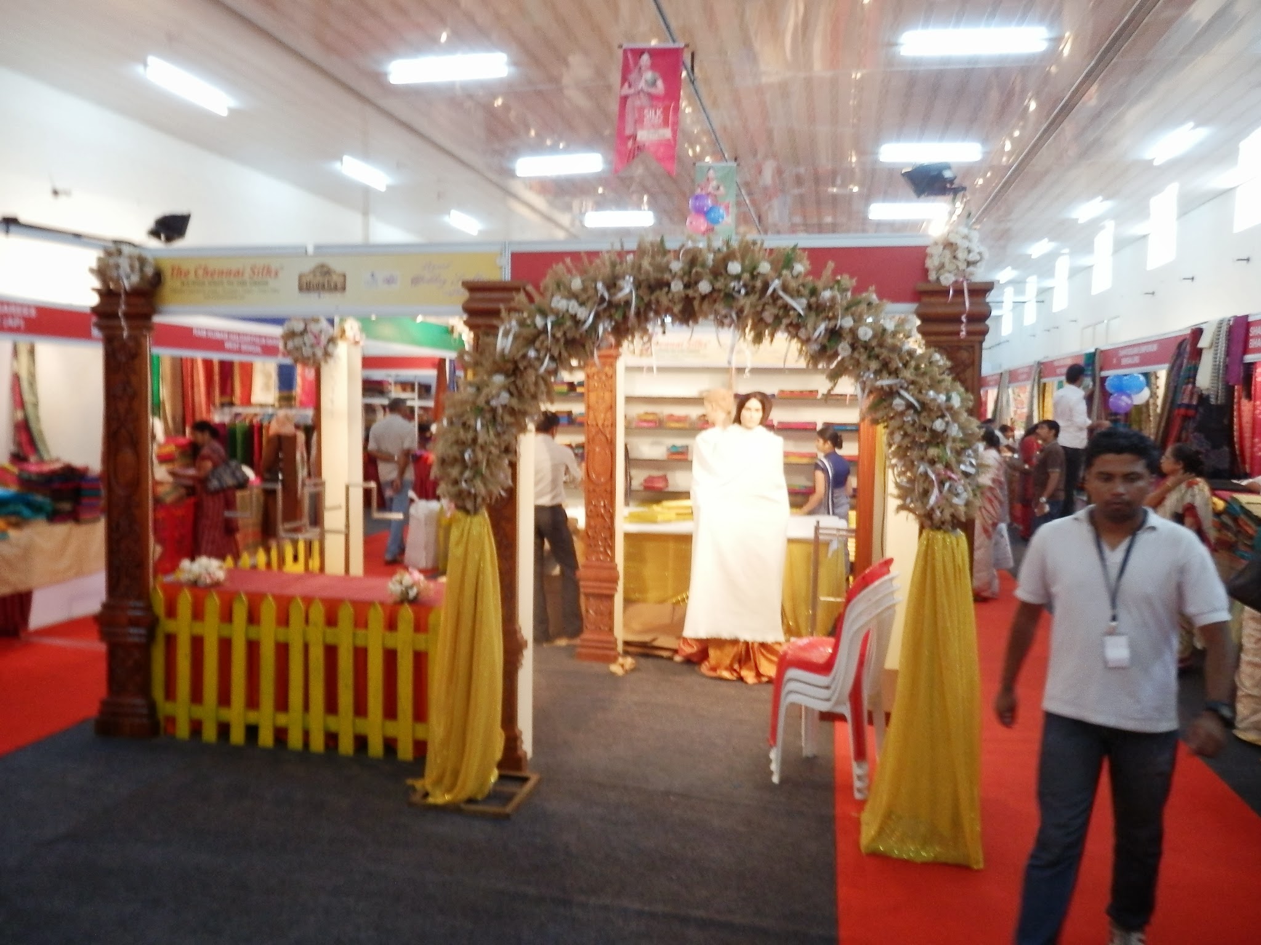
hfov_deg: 69.4
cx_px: 630
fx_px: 911
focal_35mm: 25
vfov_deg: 54.9
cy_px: 472
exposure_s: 1/30
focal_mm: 4.5
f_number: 3
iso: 250
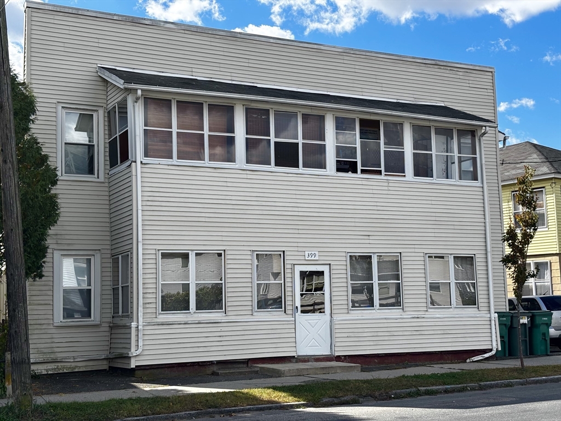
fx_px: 843
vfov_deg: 28.0
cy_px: 210
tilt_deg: +6.6
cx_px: 280
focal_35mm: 52
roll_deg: +1.2
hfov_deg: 36.8
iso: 40
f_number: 1.6
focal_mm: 5.96
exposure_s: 1/1667
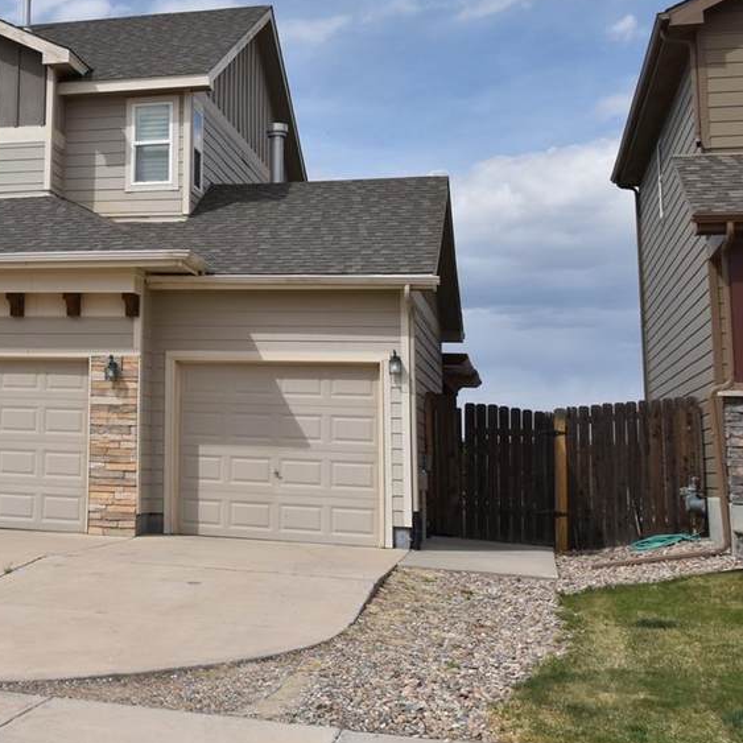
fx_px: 1408
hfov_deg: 27.0
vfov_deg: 29.1
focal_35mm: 58
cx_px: -81
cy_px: 195
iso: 100
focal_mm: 20
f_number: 9
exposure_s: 1/320
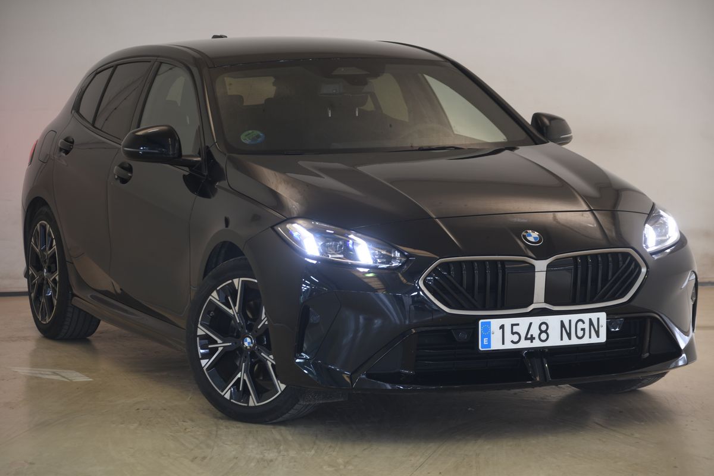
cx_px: 357
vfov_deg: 11.1
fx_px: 2439
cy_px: 238
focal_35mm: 123
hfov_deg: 16.7
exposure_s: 1/6
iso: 100
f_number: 4.2
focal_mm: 82
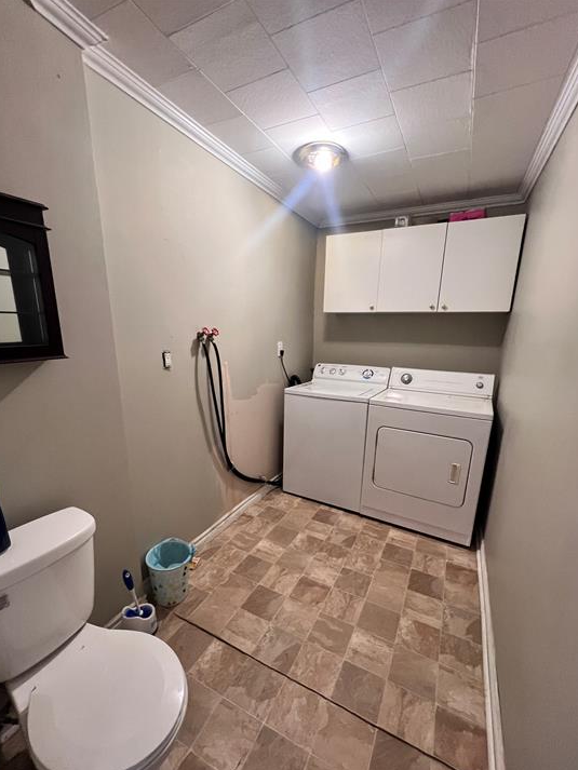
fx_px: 312
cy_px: 411
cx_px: 282
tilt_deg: -14.7
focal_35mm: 14
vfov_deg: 101.9
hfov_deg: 85.7
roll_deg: -0.8
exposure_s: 1/60
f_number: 1.8
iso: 320
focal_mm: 1.57
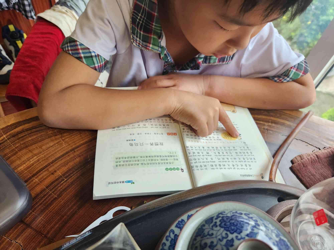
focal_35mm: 23
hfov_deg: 73.9
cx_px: 167
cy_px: 125
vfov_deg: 58.9
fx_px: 222
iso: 200
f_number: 1.8
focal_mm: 5.4
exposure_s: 1/100
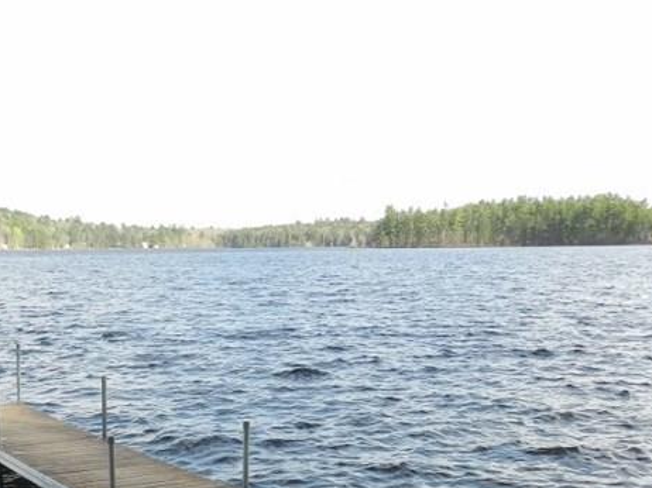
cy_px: 524
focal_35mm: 51
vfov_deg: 26.5
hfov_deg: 37.1
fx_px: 960
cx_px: 222
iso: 160
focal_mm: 4
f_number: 3.4
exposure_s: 1/400
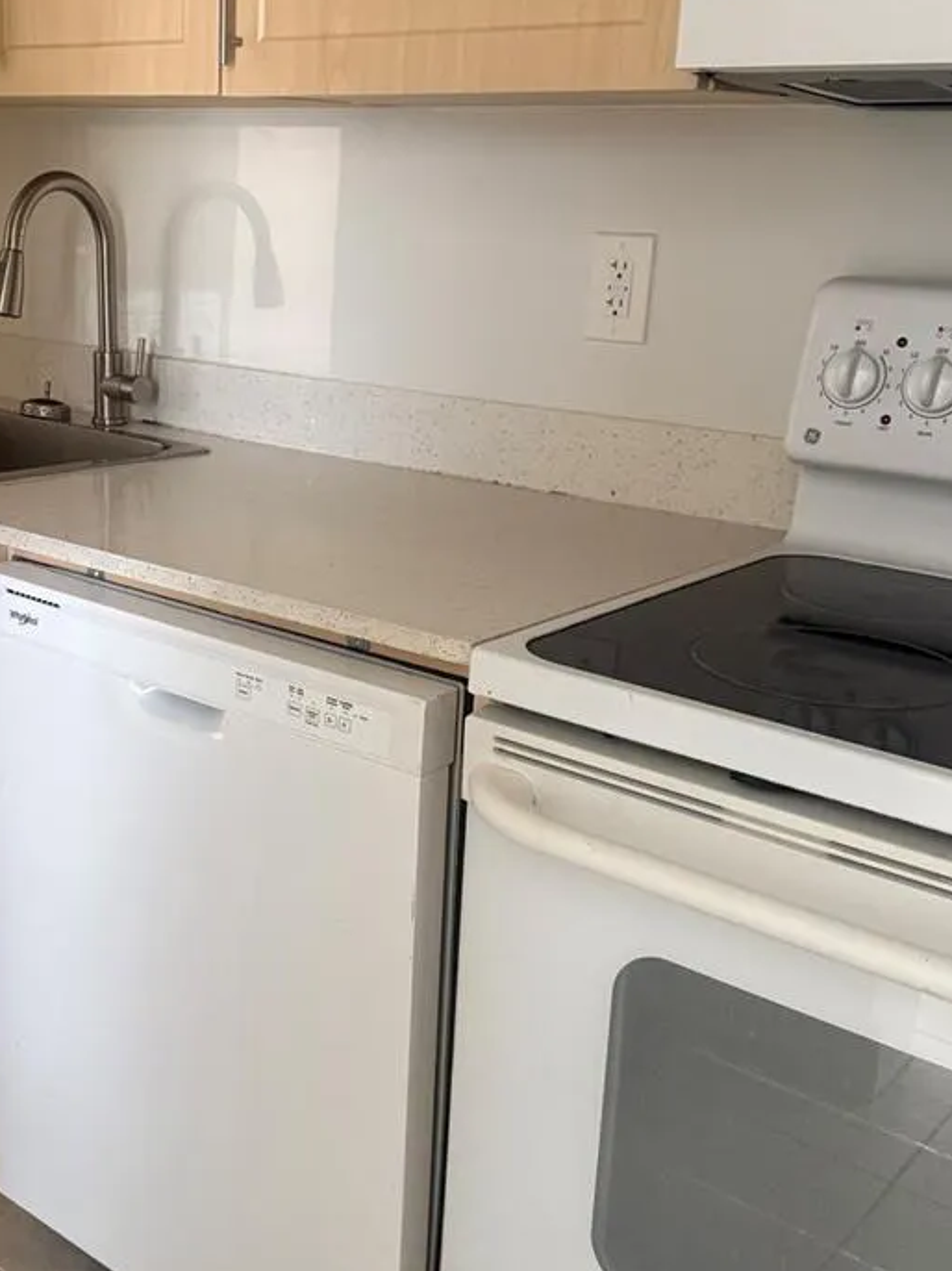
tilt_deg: -13.0
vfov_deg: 44.8
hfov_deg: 33.8
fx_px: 1541
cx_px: 265
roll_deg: -1.1
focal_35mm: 42
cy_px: 591
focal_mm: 6.76
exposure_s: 1/60
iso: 320
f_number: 1.78
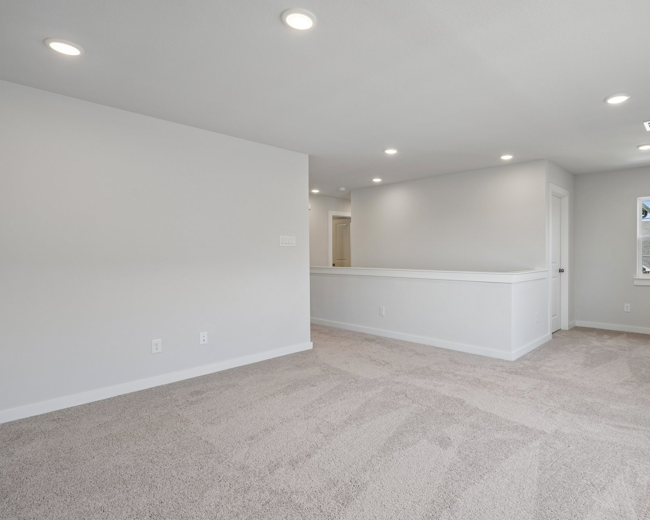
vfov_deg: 70.9
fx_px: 366
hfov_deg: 82.0
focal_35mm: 19
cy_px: 254
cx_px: 399
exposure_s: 1/30
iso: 250
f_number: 8
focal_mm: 16
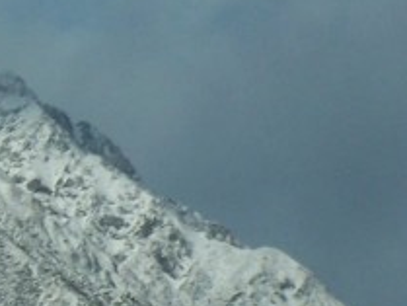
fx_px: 7153
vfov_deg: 2.4
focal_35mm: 608
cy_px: 76
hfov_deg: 3.2
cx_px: -366
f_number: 6.3
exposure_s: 1/500
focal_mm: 26.4
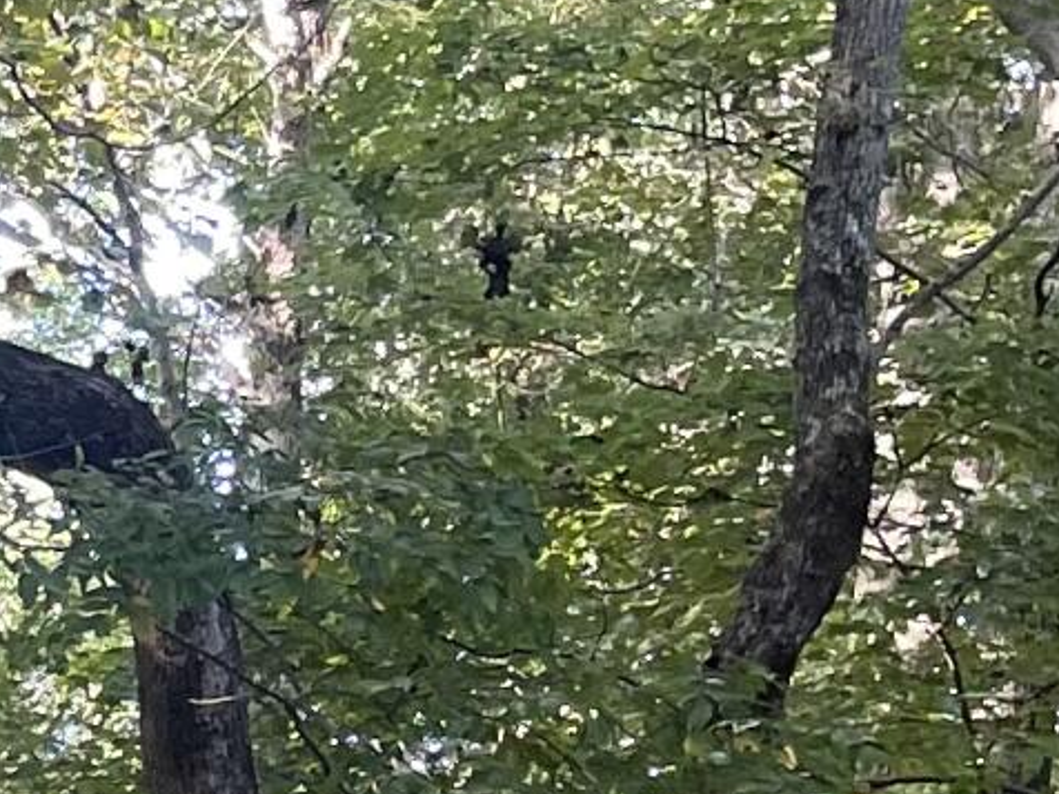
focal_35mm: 164
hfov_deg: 10.2
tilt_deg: -2.5
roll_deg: -2.3
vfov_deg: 8.5
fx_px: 5017
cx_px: -1649
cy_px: 1657
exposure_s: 1/121
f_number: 1.6
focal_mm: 5.1
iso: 125
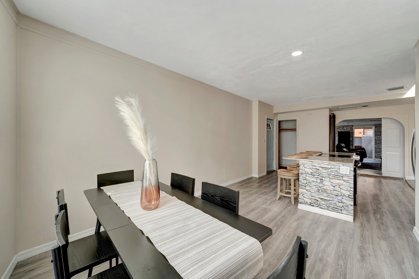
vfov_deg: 81.2
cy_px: 140
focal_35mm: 14
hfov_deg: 104.3
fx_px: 163
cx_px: 210
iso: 250
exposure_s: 1/30
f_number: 9
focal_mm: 14
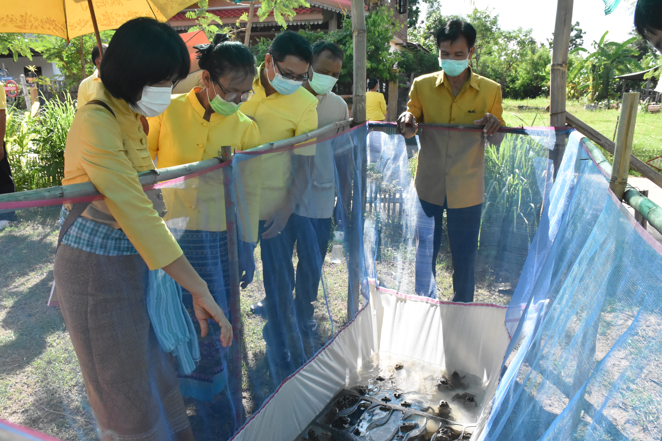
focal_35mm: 27
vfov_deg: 47.9
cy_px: 220
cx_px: 331
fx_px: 496
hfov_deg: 67.4
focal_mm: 18
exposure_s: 1/1600
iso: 3200
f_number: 8
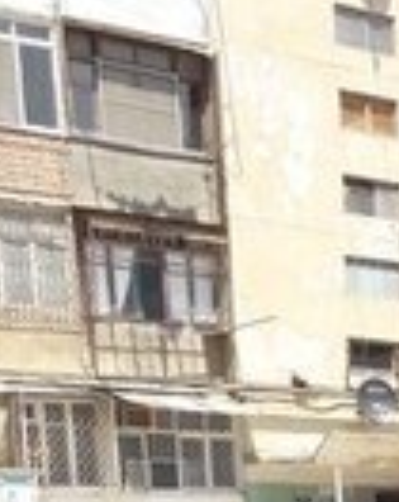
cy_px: 852
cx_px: 692
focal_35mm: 103
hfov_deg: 13.5
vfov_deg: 16.3
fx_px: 1526
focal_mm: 3.7
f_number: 1.9
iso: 40
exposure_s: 1/792
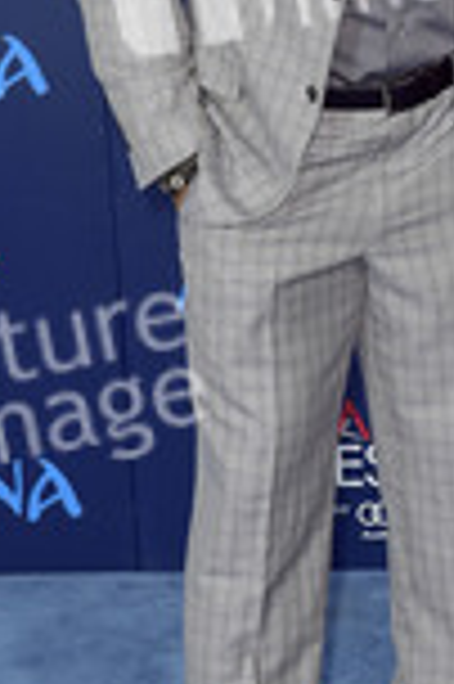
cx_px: 465
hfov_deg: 8.9
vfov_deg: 13.4
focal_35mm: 153
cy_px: 176
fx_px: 2901
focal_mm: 58
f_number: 4.5
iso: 400
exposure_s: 1/320
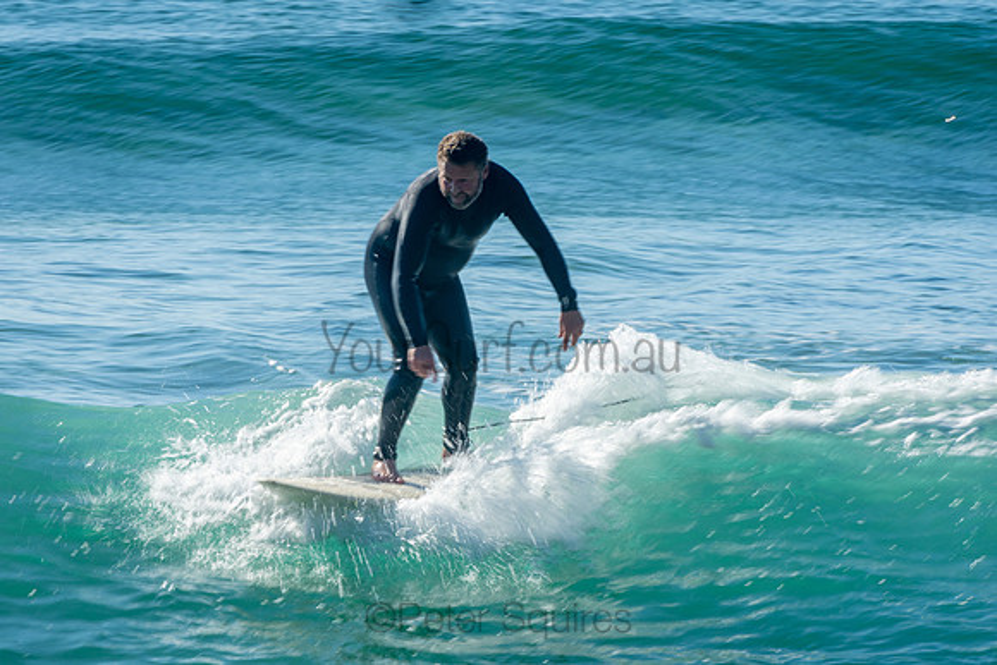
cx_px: 498
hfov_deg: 3.4
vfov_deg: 2.3
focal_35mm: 600
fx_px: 16620
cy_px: 332
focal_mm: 400
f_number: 20
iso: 100
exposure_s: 1/40
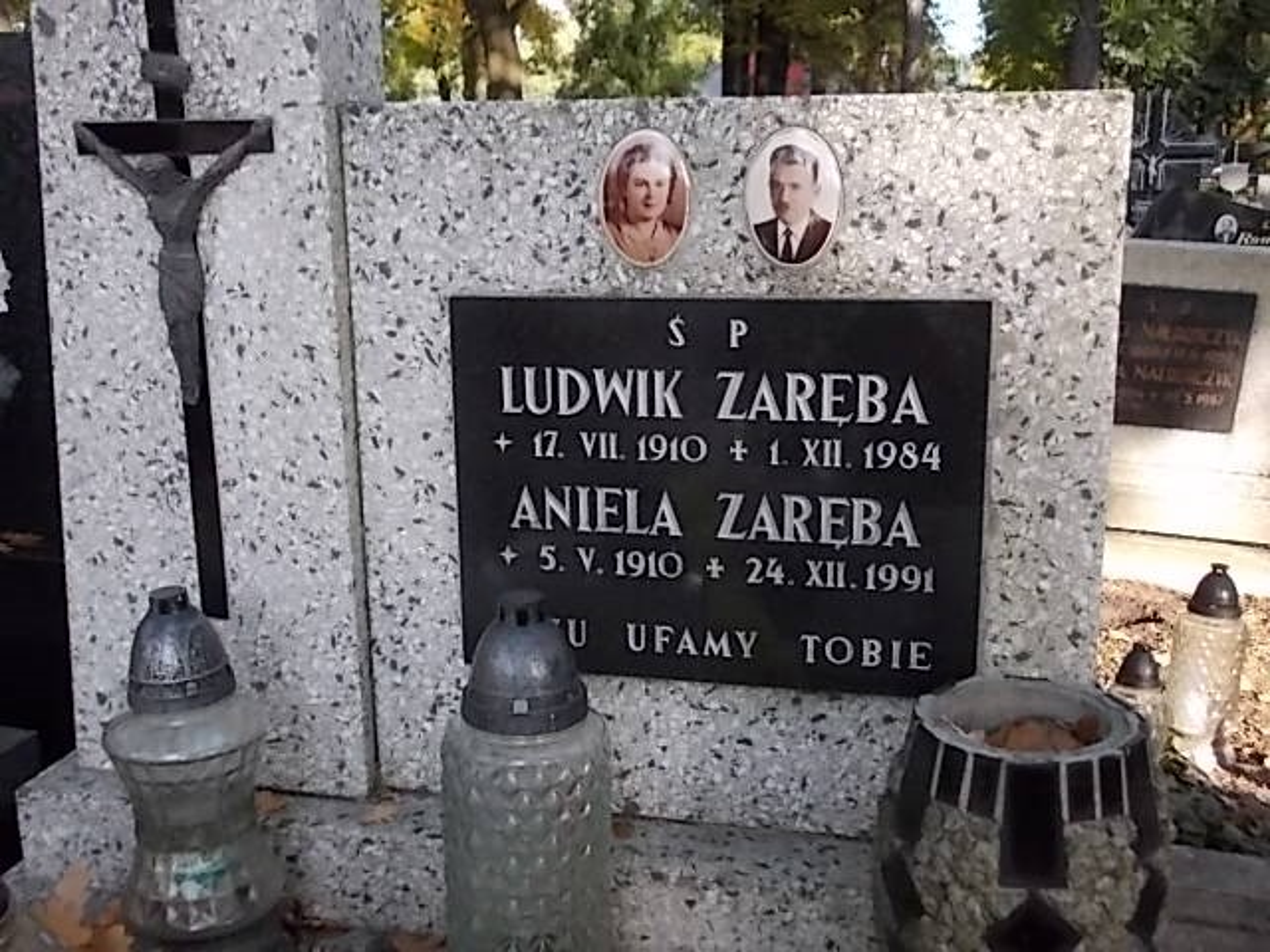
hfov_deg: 49.0
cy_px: 476
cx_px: 635
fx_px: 1394
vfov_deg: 37.7
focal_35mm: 38
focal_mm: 5.3
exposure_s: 1/250
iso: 200
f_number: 3.1
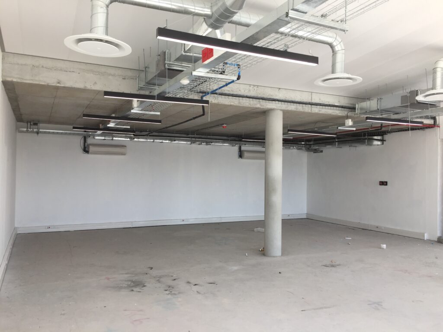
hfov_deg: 61.7
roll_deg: -1.7
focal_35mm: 29
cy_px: 166
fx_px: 371
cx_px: 222
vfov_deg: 48.2
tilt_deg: -0.5
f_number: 2.2
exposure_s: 1/125
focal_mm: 4.15
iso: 32
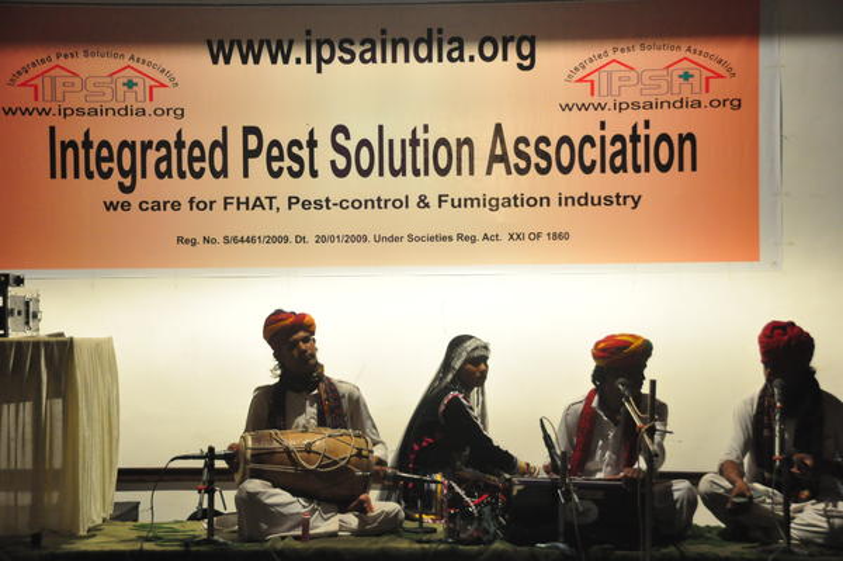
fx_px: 1755
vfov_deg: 18.2
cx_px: 422
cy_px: 280
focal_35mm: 75
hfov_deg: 27.0
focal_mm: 50
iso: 2500
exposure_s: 1/80
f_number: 5
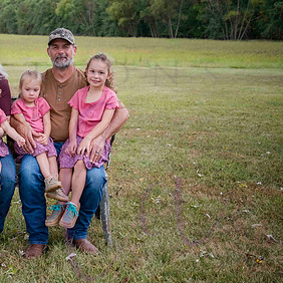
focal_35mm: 56
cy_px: 123
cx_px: 34
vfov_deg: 30.5
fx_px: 518
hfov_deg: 29.4
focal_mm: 32
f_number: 4
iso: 400
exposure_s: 1/640
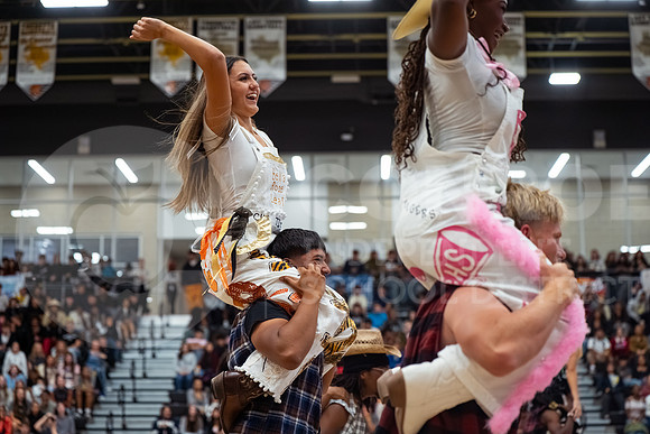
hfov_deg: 28.8
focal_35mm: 70
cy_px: 217
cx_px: 325
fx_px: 1264
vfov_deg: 19.5
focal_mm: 70
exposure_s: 1/1000
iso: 3200
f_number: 3.2
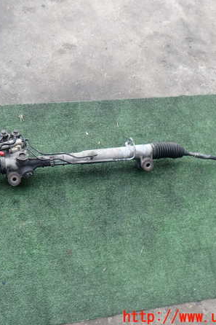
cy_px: 162
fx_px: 378
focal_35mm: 42
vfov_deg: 46.4
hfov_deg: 31.6
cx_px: 69
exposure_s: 1/160
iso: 100
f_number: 3.2
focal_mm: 5.4
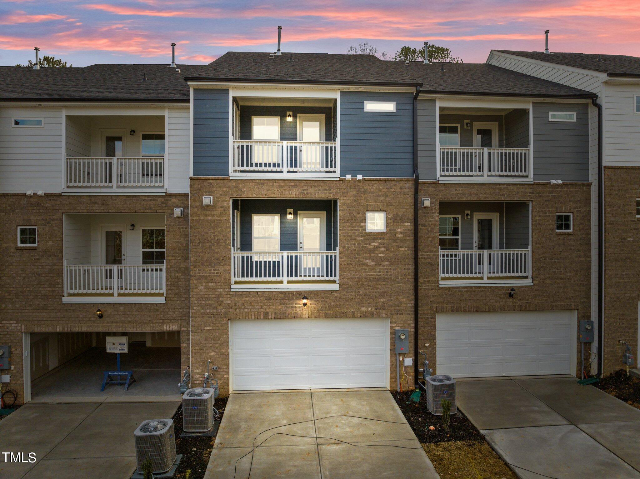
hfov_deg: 71.6
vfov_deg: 56.8
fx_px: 443
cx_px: 320
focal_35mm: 24
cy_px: 240
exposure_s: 1/400
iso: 400
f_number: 2.8
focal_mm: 12.29
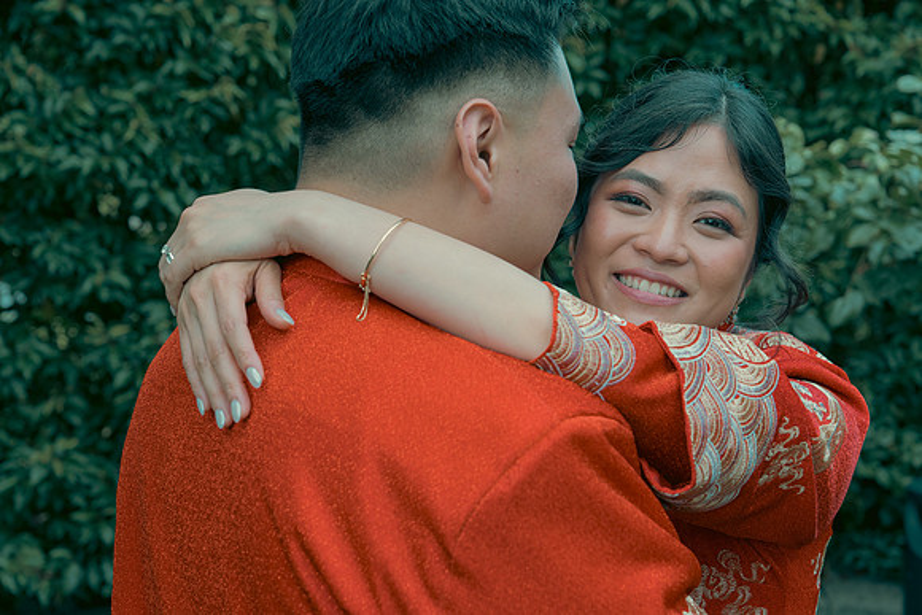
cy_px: 308
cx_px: 461
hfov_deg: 32.9
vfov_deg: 22.3
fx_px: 1563
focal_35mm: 61
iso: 400
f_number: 5.6
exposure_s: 1/160
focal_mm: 61
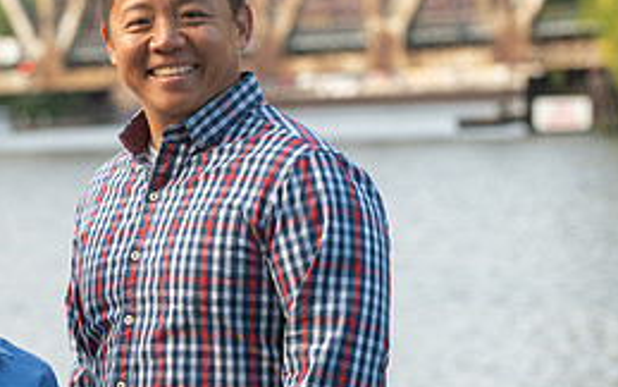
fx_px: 3925
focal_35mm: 233
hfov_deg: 9.0
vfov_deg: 5.6
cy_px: 203
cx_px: 193
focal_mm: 102
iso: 400
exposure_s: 1/500
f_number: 4
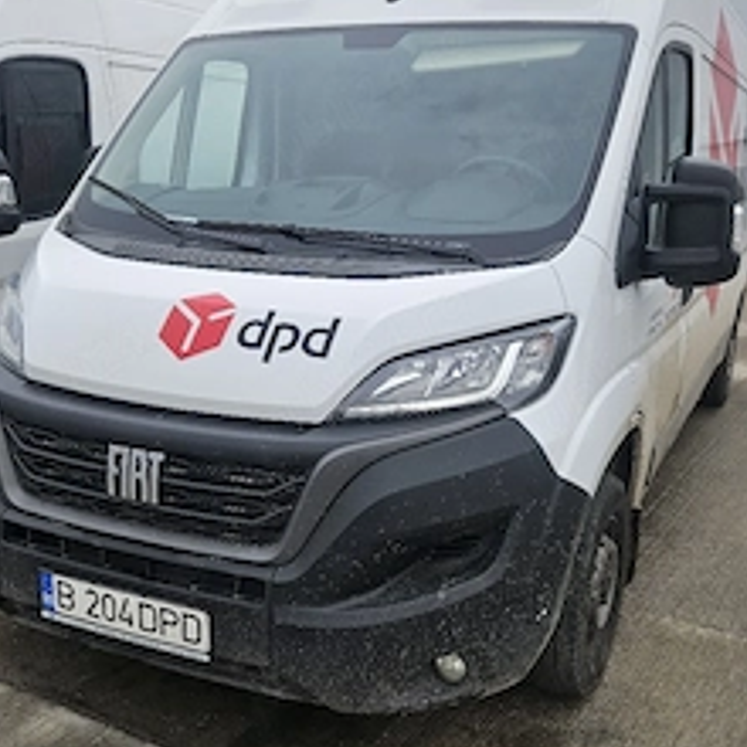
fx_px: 903
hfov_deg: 44.8
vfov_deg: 44.9
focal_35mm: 37
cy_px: 411
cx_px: 424
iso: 40
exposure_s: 1/250
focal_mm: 5.4
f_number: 1.8
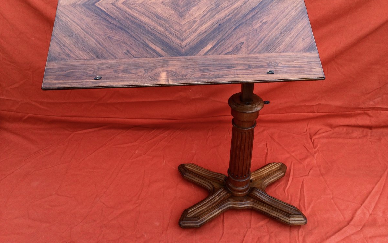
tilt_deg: -35.3
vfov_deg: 38.2
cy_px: 103
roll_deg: -0.3
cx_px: 194
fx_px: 349
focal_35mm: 33
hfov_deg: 58.1
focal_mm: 3.3
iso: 40
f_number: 2.4
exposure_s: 1/100
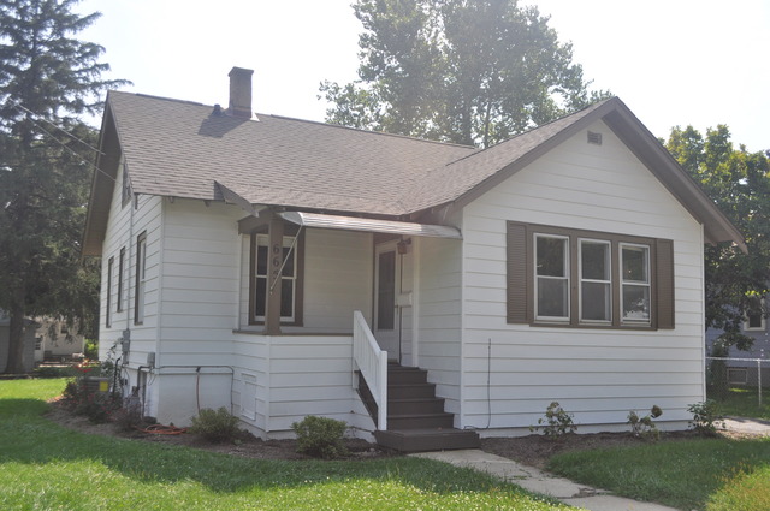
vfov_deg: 39.9
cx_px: 385
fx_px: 705
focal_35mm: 33
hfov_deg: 57.3
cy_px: 256
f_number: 6.3
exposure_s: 1/1600
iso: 400
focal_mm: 22
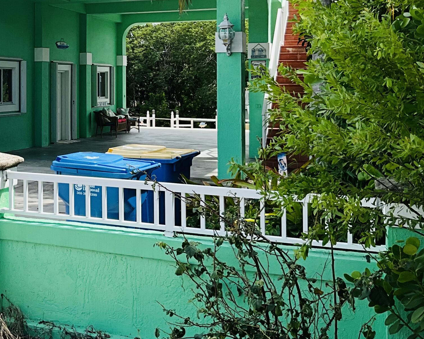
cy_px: 70
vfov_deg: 26.7
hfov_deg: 31.5
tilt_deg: +1.5
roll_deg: -0.1
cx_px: 18
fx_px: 703
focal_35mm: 56
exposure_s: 1/1195
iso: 25
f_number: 1.8
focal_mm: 3
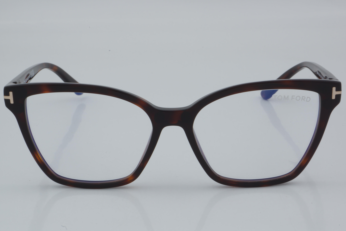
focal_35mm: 82
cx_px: 173
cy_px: 116
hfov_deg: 24.6
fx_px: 793
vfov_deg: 16.6
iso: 100
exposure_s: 1/4
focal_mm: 55
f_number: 32
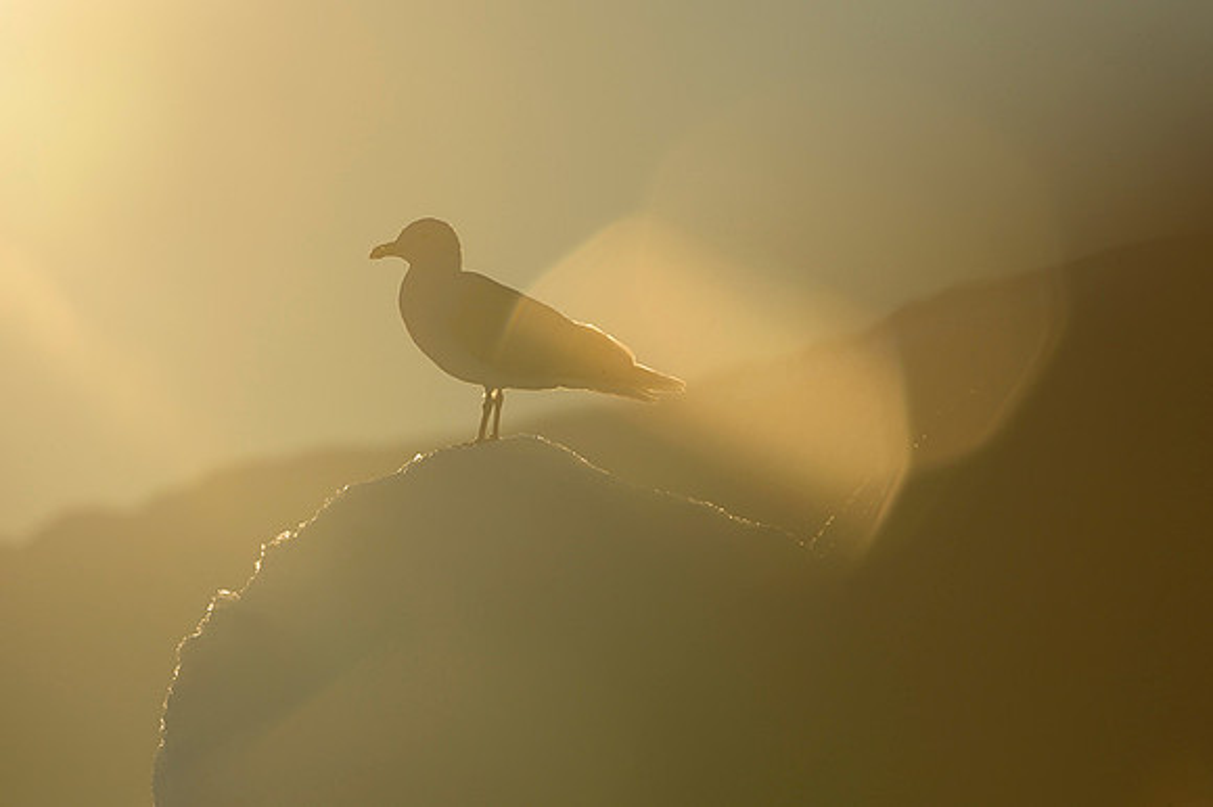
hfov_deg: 3.5
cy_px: 333
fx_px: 19767
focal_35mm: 587
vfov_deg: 2.3
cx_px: 501
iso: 400
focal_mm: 500
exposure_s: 1/2500
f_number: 11
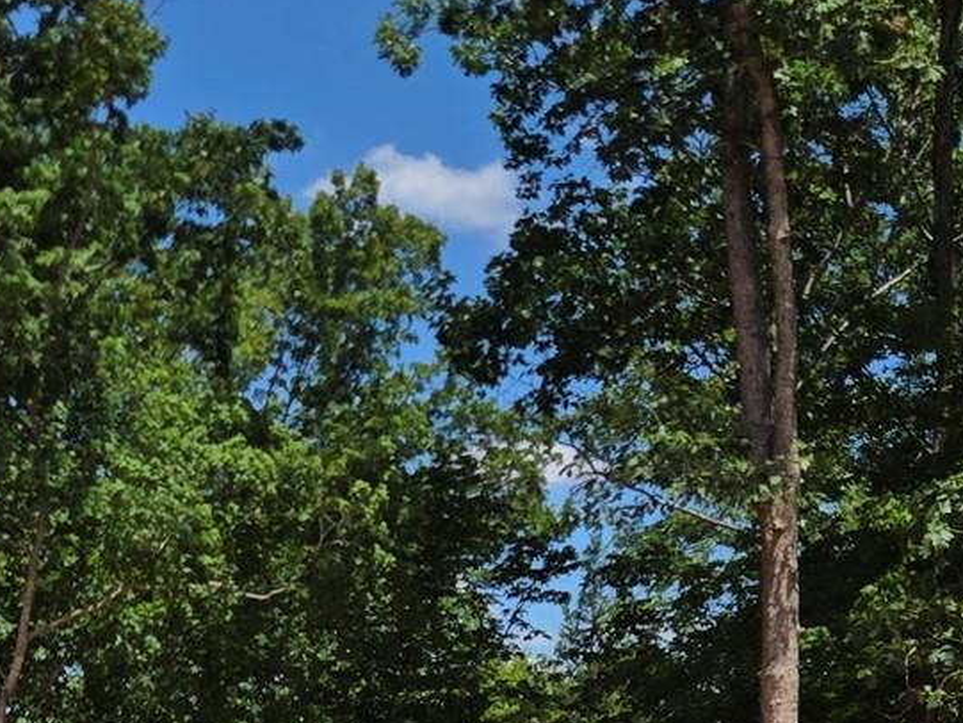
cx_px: -166
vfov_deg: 15.0
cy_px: 1247
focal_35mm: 87
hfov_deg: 21.1
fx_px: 2421
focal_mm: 5.4
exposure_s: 1/2565
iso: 25
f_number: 1.8
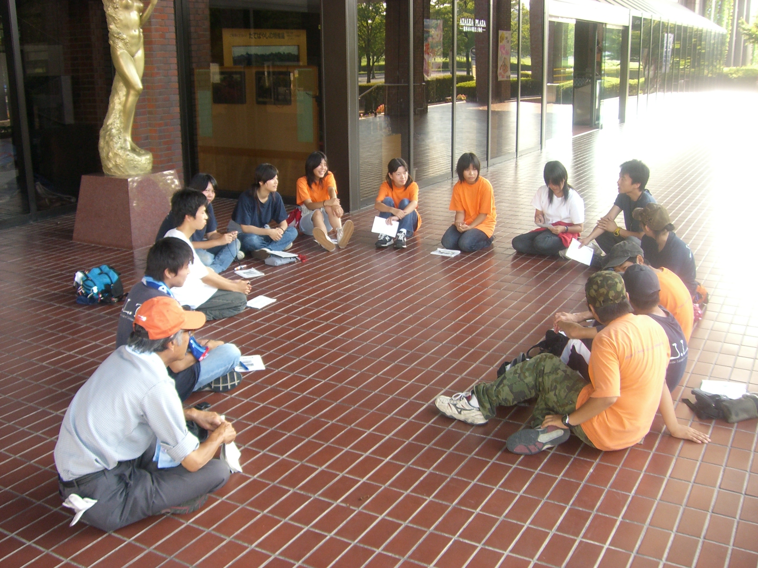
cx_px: 379
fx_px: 832
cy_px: 284
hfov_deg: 49.0
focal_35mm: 38
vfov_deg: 37.7
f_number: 2.7
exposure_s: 1/100
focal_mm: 6.2
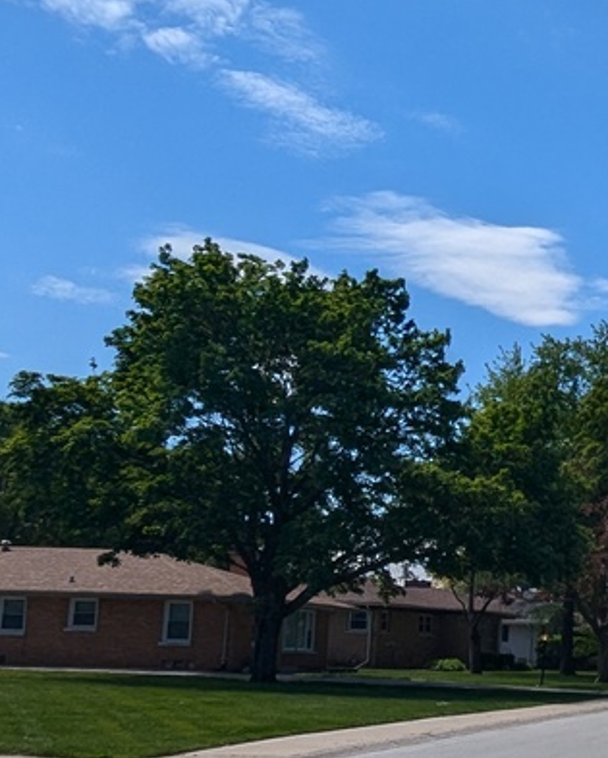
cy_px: 552
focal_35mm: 57
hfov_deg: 21.7
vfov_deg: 32.5
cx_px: 940
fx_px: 1281
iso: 52
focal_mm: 2.35
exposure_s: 1/2632
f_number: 2.2
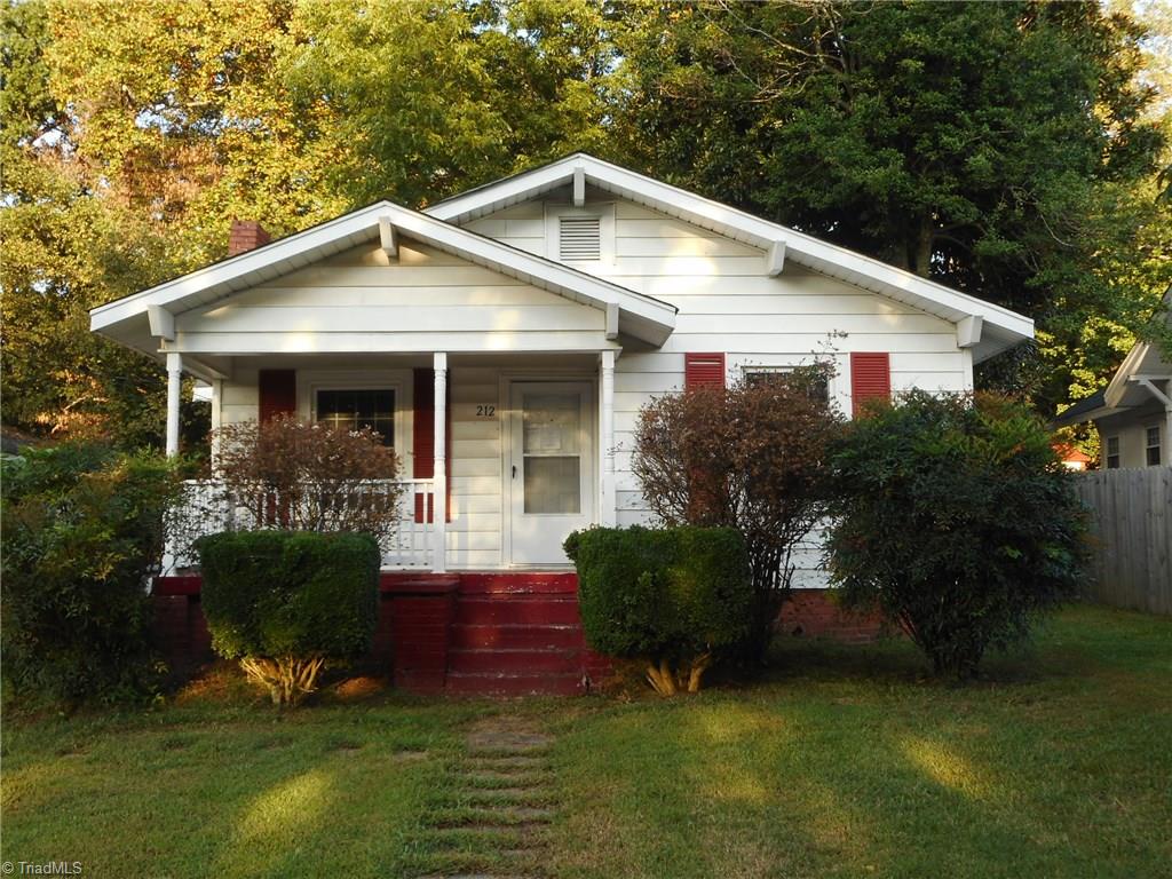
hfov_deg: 47.9
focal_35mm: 39
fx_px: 1320
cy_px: 440
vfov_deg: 36.8
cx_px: 586
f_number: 4.5
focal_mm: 6.9
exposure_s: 1/50
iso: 80
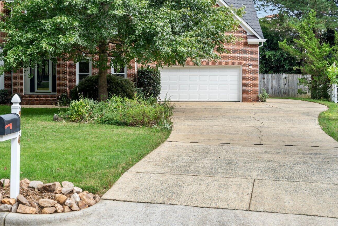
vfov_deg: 24.4
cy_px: 65
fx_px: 516
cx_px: 85
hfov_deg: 35.4
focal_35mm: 55
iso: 100
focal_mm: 35
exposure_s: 1/60
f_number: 4
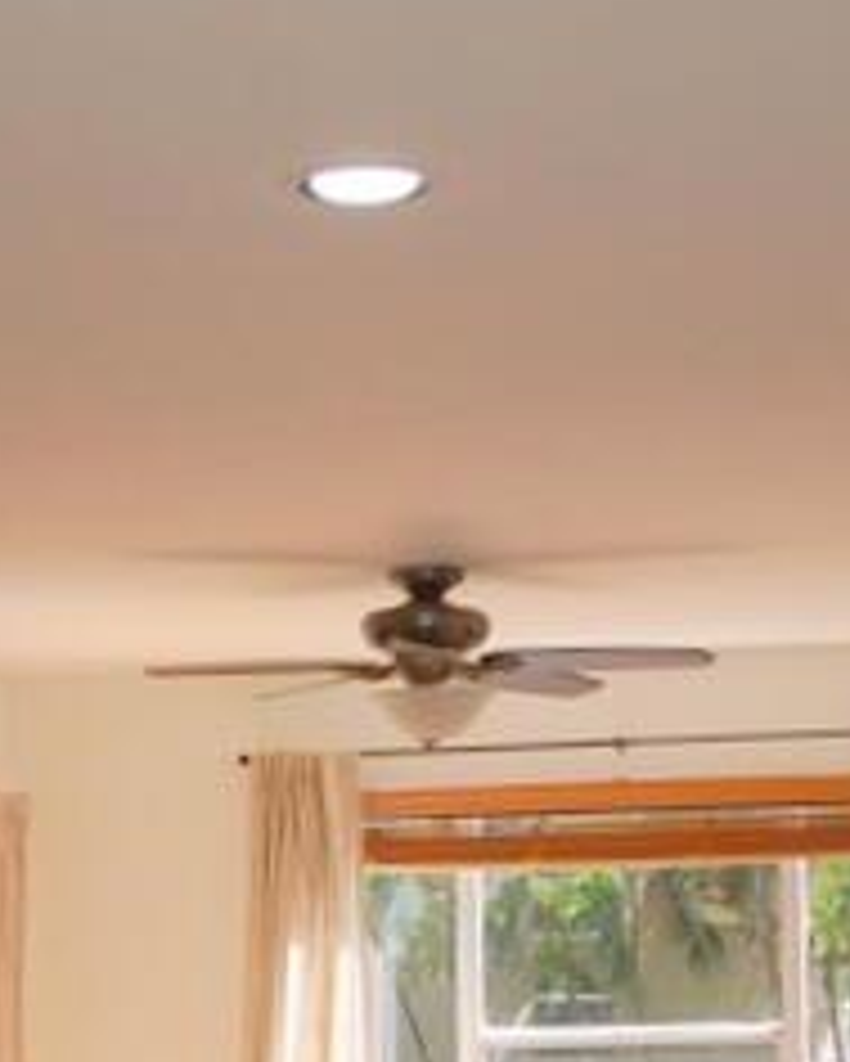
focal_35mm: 105
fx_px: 3300
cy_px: 1044
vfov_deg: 17.9
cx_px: 151
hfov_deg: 14.6
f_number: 3.8
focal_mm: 22
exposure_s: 1/320
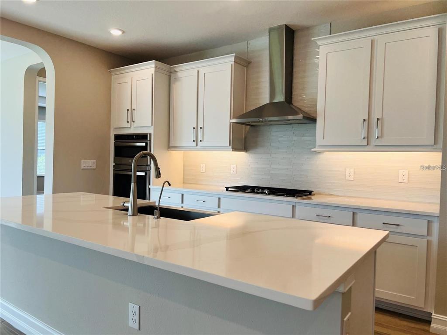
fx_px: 336
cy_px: 168
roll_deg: -1.4
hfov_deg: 67.3
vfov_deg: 53.1
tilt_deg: -2.1
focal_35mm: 26
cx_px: 224
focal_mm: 5.7
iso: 40
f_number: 1.5
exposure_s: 1/120
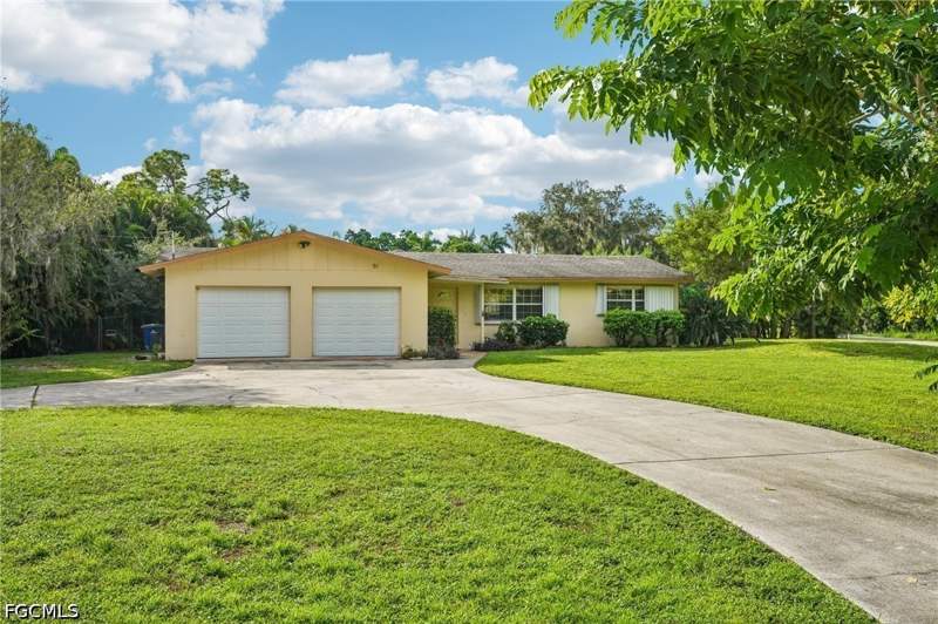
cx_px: 469
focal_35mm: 32
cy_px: 312
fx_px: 833
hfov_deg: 58.8
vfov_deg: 41.0
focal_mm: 32
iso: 400
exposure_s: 1/1250
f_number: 8
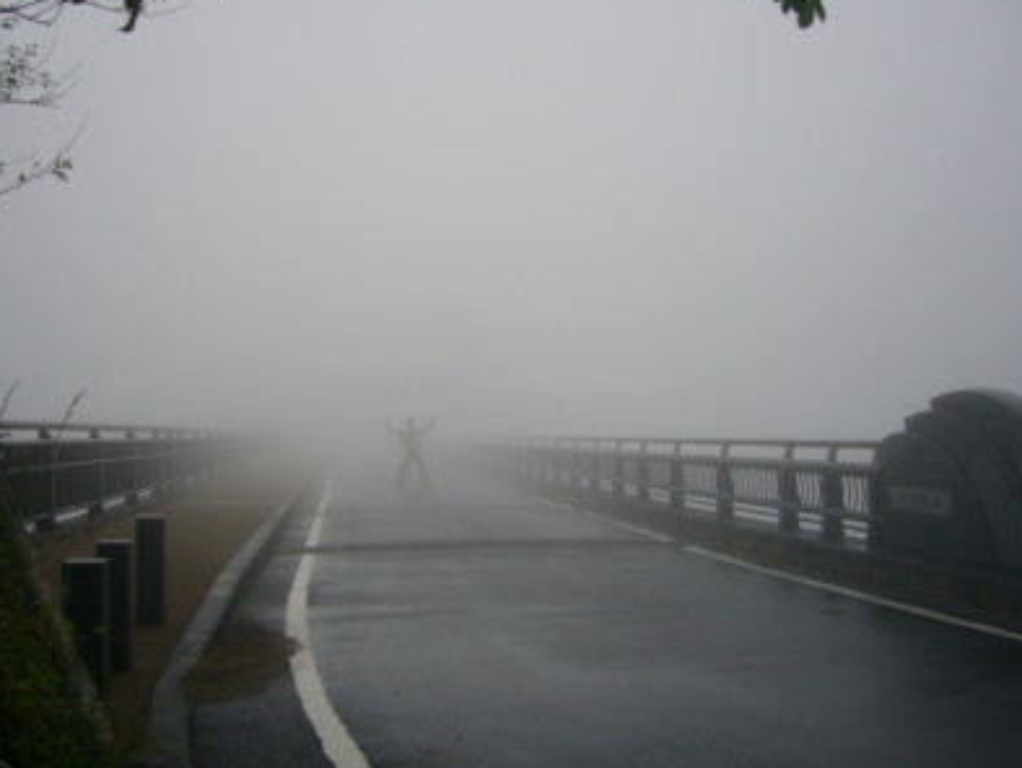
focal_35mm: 40
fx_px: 1182
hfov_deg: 46.7
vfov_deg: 35.9
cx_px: 469
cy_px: 337
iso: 80
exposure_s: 1/80
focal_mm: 5.8
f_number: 2.8
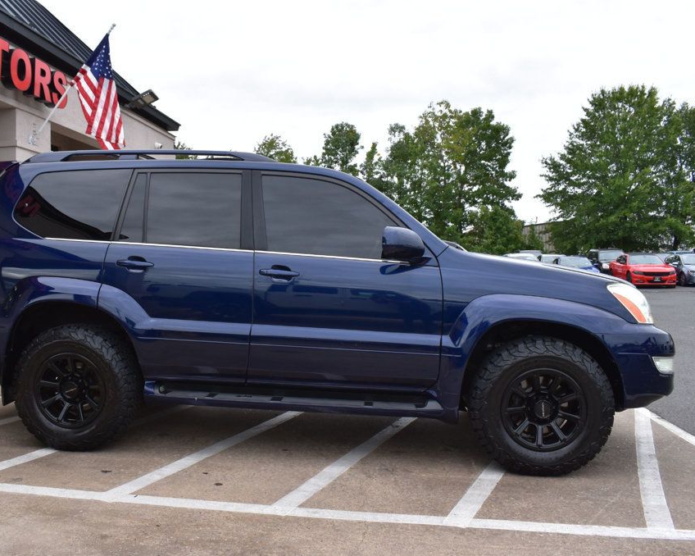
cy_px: 279
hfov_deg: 52.6
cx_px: 285
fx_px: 699
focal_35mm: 34
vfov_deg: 43.3
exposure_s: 1/250
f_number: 10
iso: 400
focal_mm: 20
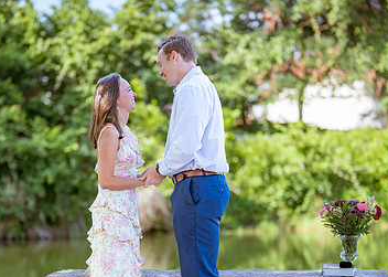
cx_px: 163
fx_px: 1145
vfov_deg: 13.7
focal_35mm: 104
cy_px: 203
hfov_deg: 19.2
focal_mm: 50
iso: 100
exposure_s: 1/2000
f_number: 1.2
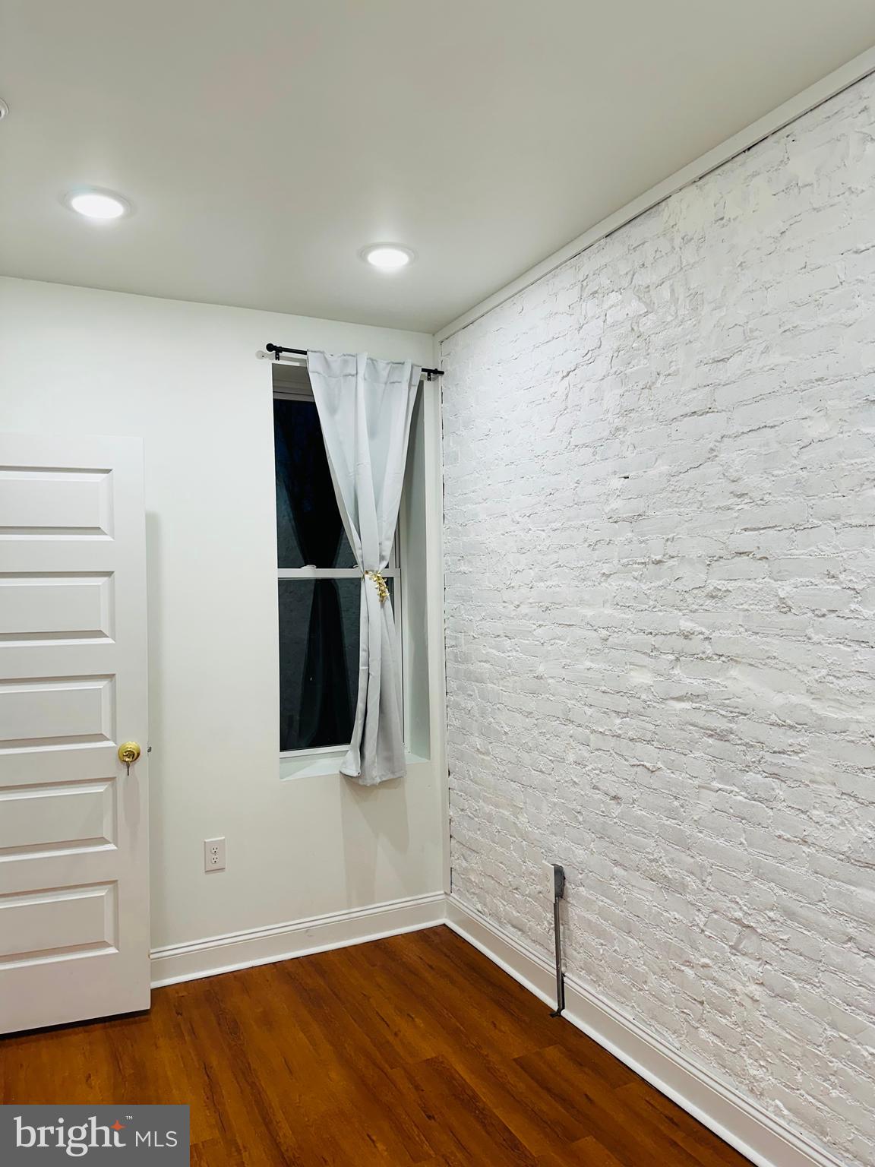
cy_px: 584
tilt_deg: +1.4
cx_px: 438
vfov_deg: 71.6
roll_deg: +0.5
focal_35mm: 24
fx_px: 809
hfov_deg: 56.8
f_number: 1.78
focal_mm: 6.86
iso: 100
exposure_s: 1/120
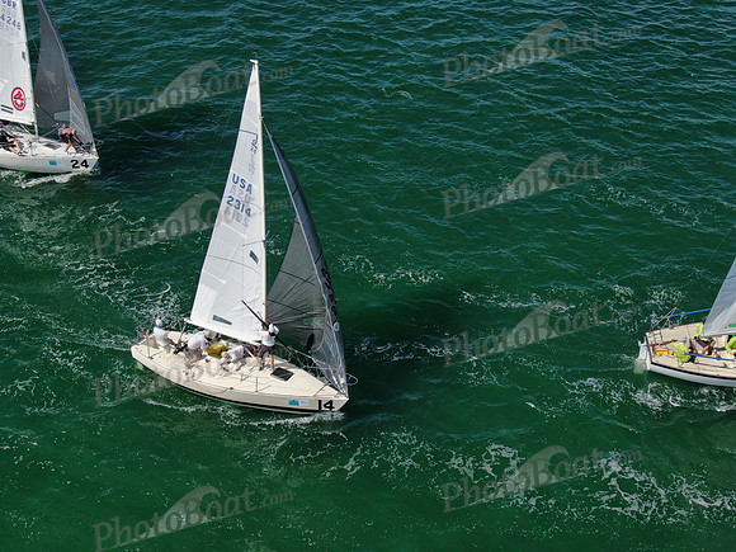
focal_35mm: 47
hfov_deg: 40.4
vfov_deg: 30.9
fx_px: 999
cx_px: 368
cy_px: 276
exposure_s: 1/1250
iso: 100
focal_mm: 8.42
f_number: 3.8
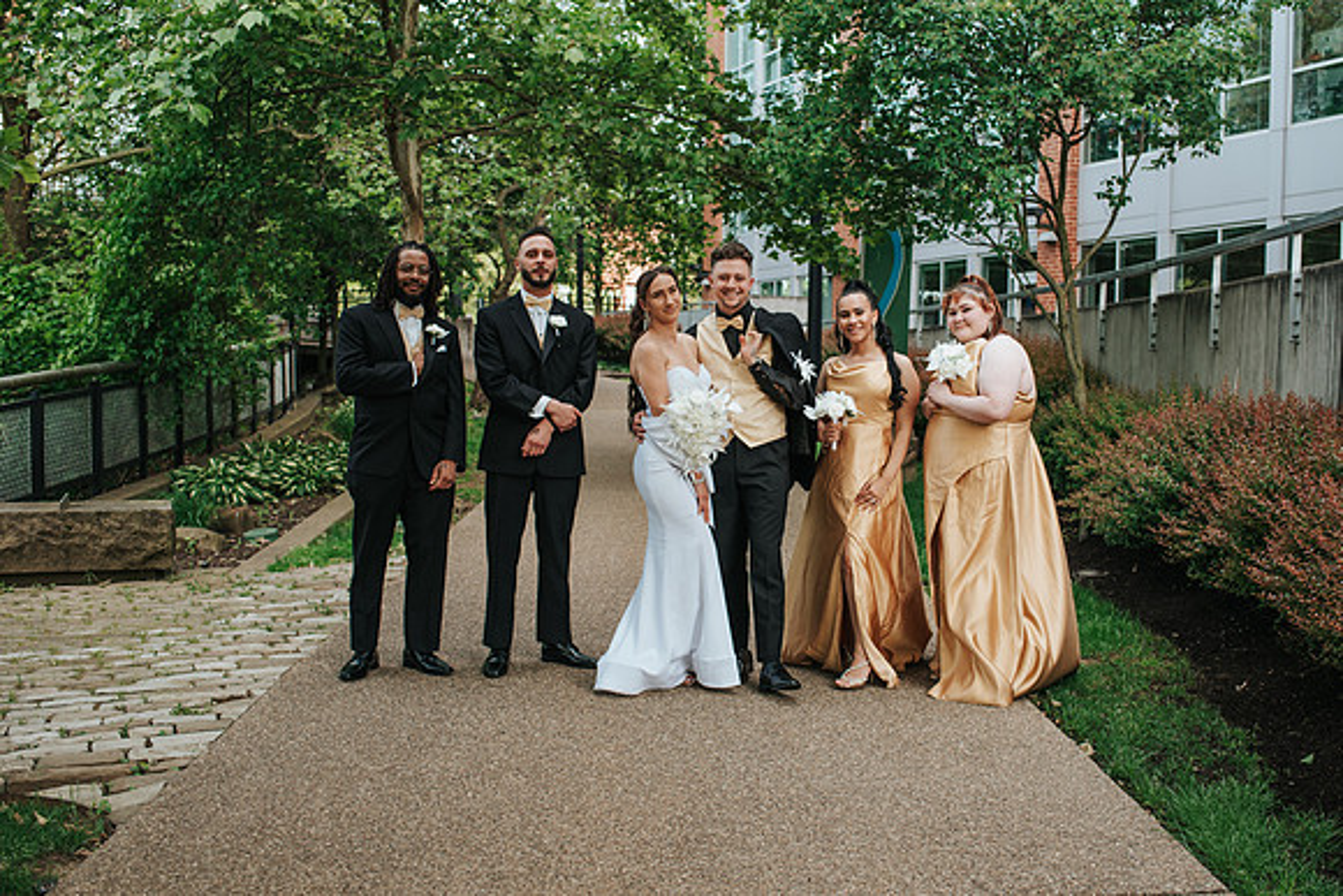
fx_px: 1467
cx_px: 744
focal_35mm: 39
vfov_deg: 34.0
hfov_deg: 49.1
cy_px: 448
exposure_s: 1/500
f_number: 3.5
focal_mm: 35
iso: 450
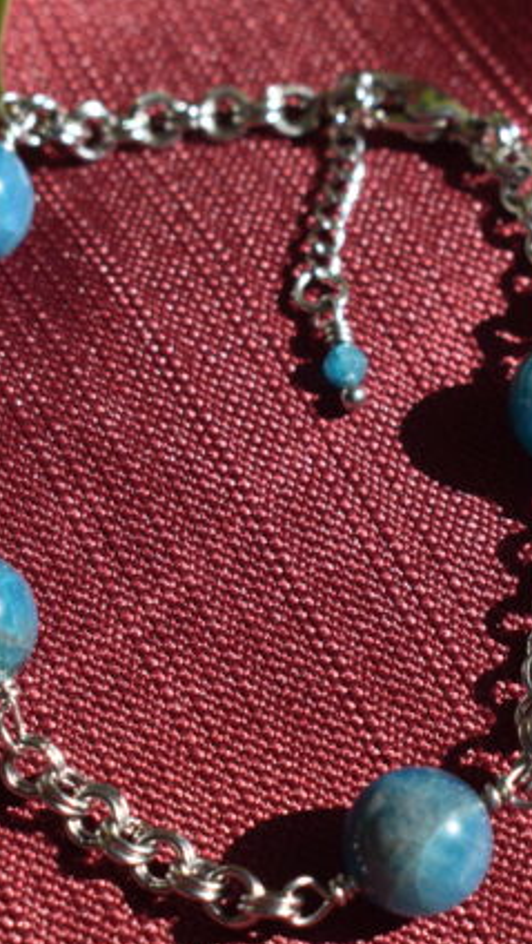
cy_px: 608
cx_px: 309
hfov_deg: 8.7
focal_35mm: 140
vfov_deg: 15.3
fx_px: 3505
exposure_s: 1/200
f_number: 8
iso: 100
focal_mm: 42
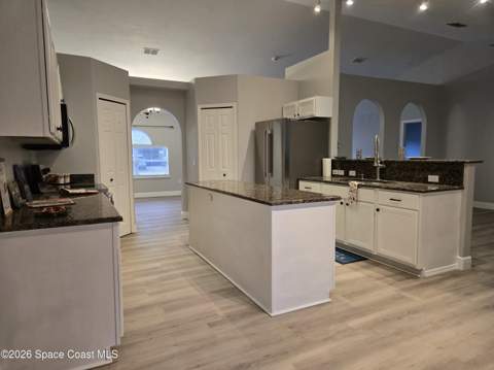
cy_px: 185
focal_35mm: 23
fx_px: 328
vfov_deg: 58.8
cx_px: 247
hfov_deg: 74.0
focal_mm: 5.4
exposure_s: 1/120
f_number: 1.8
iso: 320
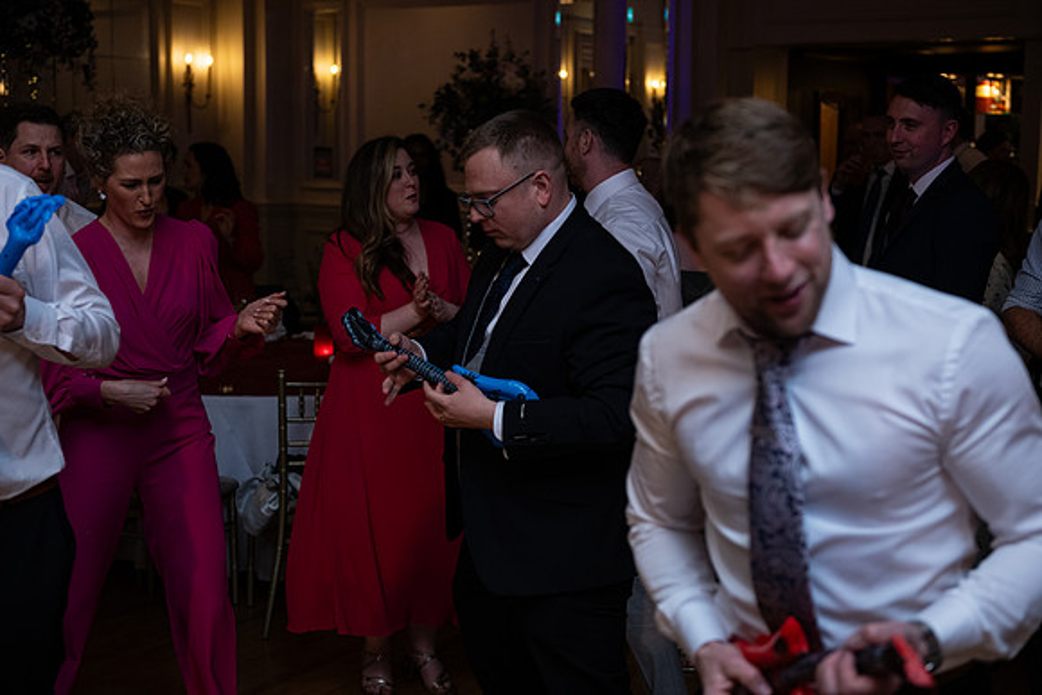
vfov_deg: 24.2
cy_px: 348
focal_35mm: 56
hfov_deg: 35.6
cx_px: 521
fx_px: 1621
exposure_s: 1/160
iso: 800
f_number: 3.5
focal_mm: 56
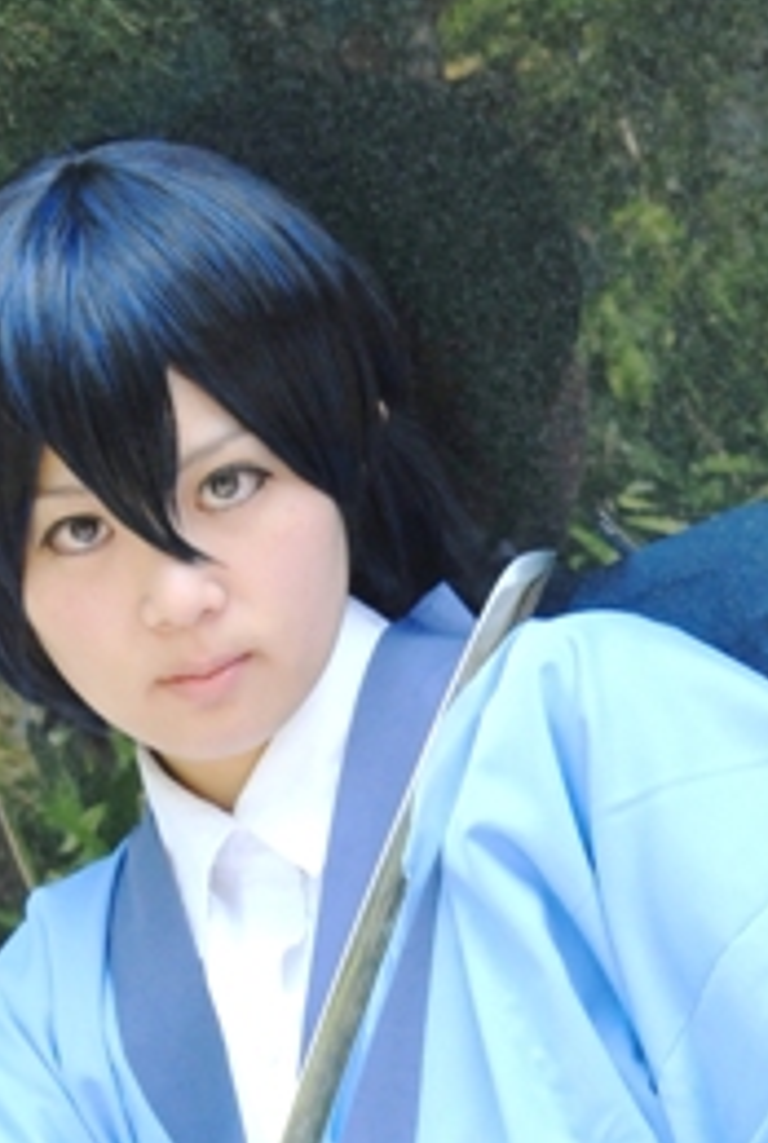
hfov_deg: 10.4
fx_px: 4233
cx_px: 373
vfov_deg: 15.2
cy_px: 1090
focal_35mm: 133
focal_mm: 46
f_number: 8
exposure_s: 1/250
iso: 400
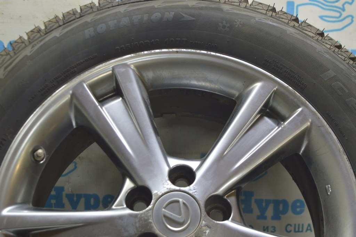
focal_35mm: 63
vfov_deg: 21.5
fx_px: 622
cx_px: 178
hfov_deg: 31.9
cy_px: 118
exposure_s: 1/20
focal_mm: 42
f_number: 5.6
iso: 400
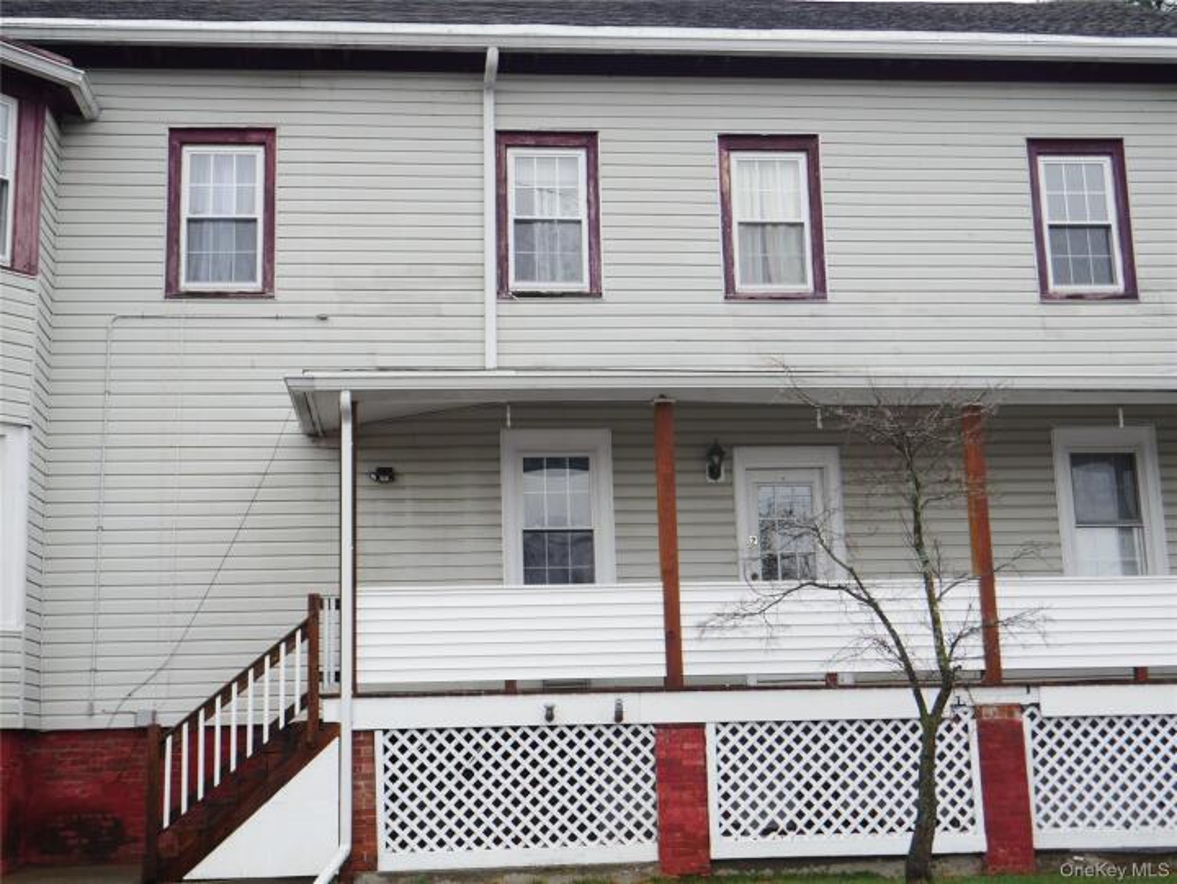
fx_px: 1565
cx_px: 588
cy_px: 442
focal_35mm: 46
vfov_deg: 31.6
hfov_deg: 41.2
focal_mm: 23
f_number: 5.1
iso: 200
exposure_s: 1/160
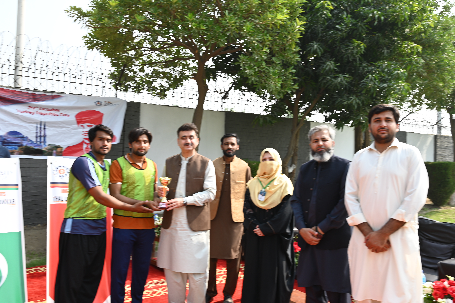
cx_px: 228
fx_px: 417
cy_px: 152
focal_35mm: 33
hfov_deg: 57.2
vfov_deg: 40.0
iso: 100
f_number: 11
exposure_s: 1/40
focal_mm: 33
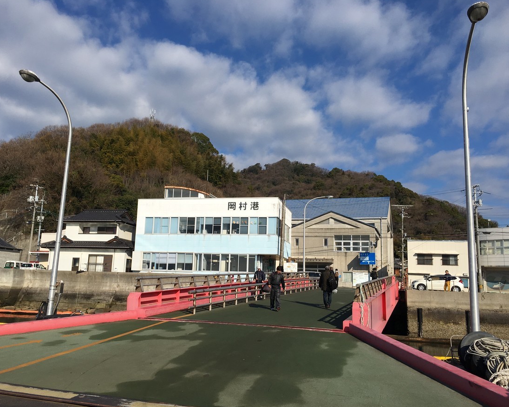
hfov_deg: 57.1
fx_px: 467
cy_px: 205
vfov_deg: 47.1
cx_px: 235
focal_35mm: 31
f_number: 2.2
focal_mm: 4.15
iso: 25
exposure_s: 1/3077
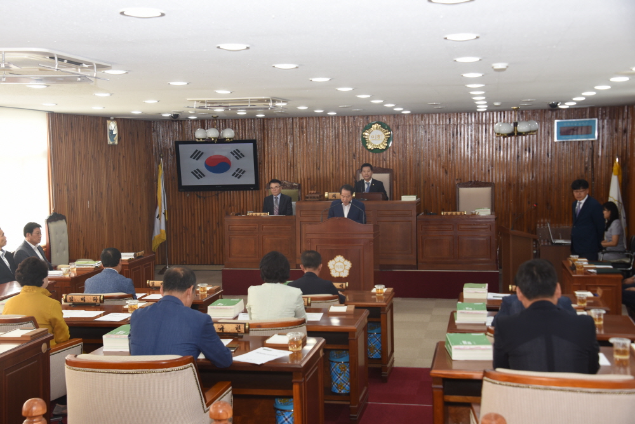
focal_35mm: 52
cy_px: 212
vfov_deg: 26.0
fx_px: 917
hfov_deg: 38.2
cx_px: 318
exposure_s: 1/60
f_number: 7.1
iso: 800
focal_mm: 52
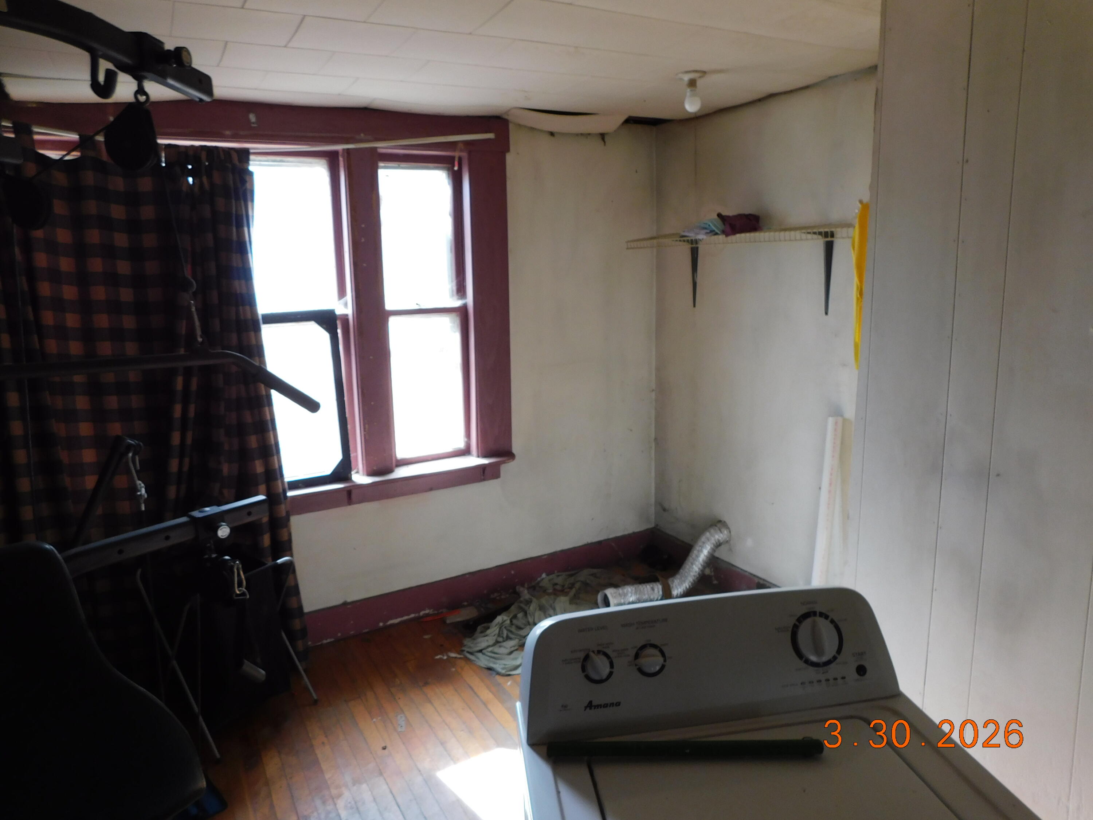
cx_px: 546
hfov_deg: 73.9
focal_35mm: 23
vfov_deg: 58.9
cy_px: 410
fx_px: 726
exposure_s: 1/40
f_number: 3
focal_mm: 4
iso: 125
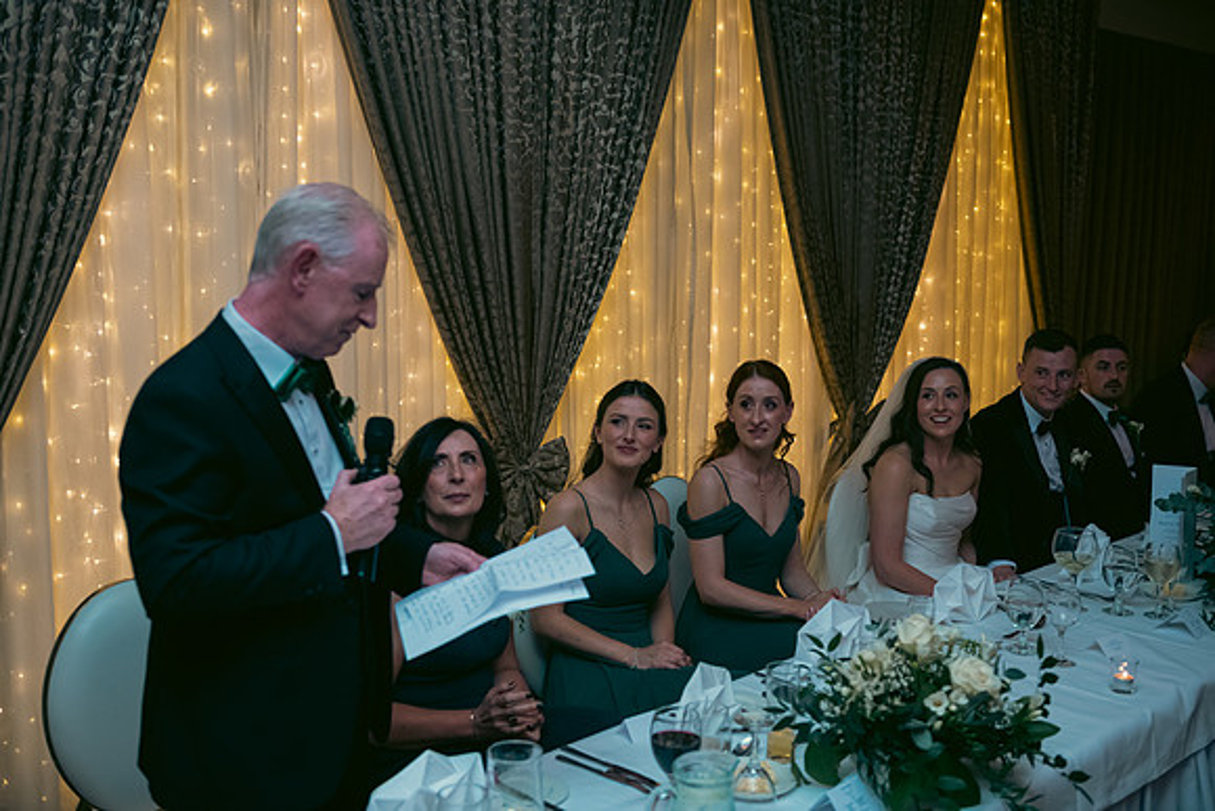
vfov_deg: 35.1
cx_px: 608
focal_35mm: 38
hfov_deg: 50.7
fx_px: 1283
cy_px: 406
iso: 800
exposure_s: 1/160
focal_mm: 38
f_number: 3.5
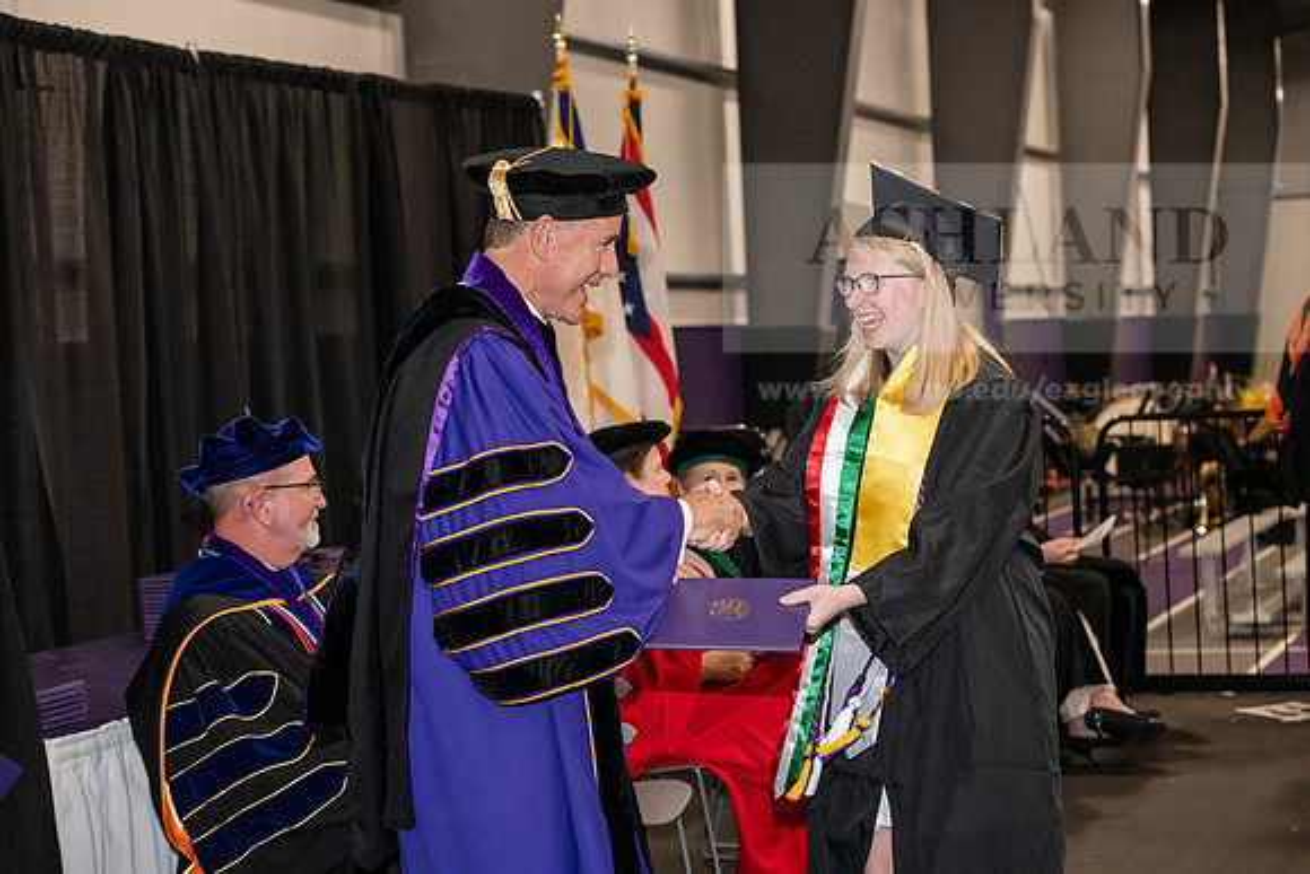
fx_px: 2548
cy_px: 437
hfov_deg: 28.8
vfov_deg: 19.5
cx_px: 655
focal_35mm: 70
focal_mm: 70
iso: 2500
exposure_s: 1/200
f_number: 5
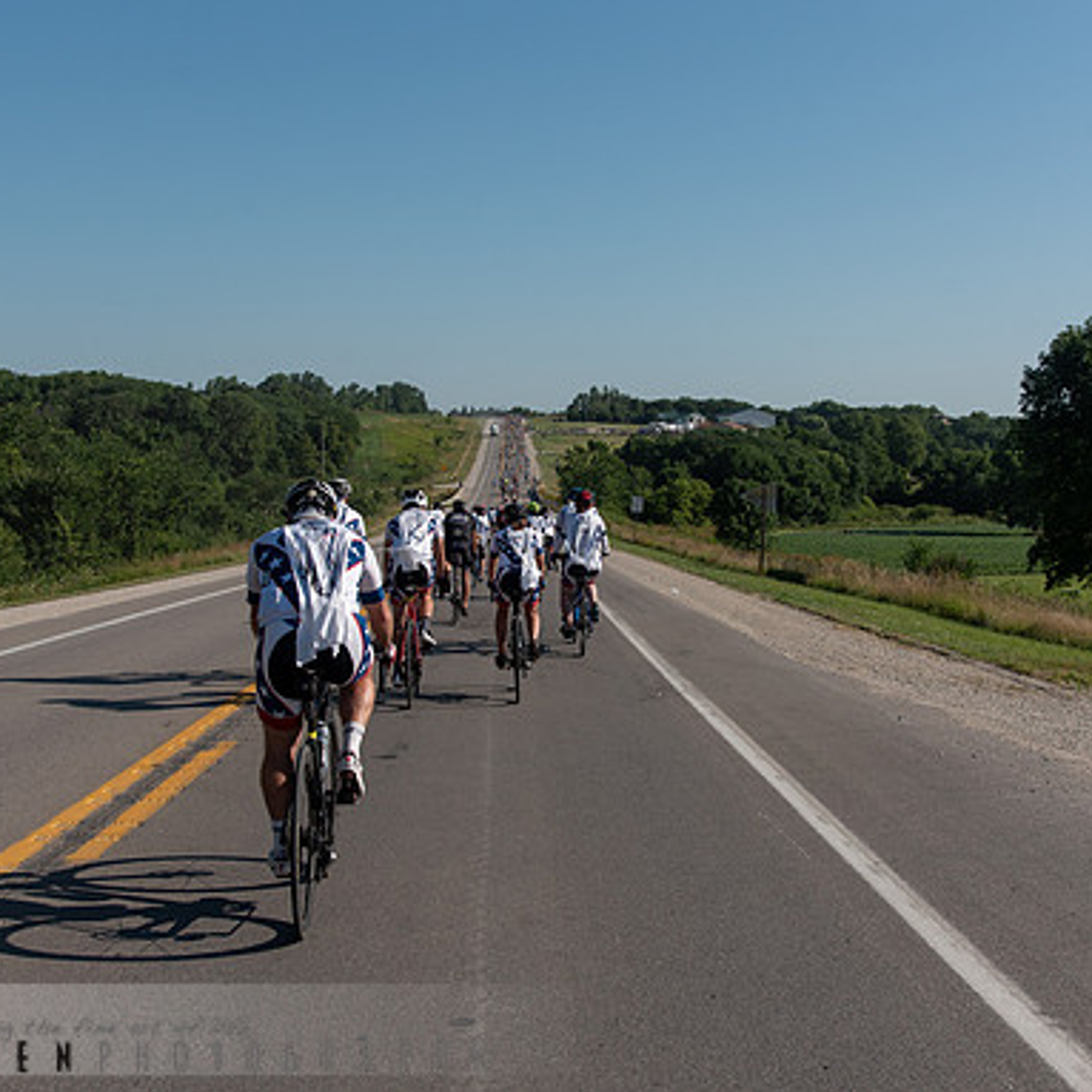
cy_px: 543
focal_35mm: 45
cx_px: 584
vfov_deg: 37.6
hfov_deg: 37.5
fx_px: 1606
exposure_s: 1/1600
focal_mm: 35
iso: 200
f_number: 6.3
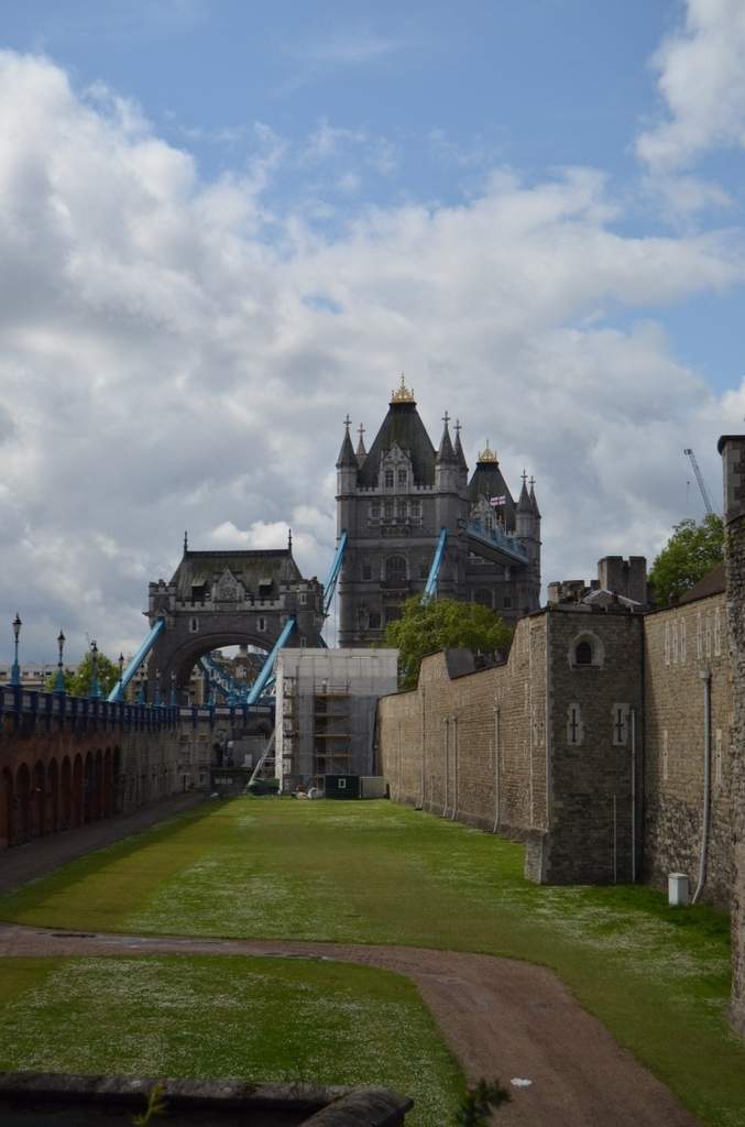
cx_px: 372
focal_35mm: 60
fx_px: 1873
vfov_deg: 33.5
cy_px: 564
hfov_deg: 22.5
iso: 400
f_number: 7.1
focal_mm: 40
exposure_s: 1/3200
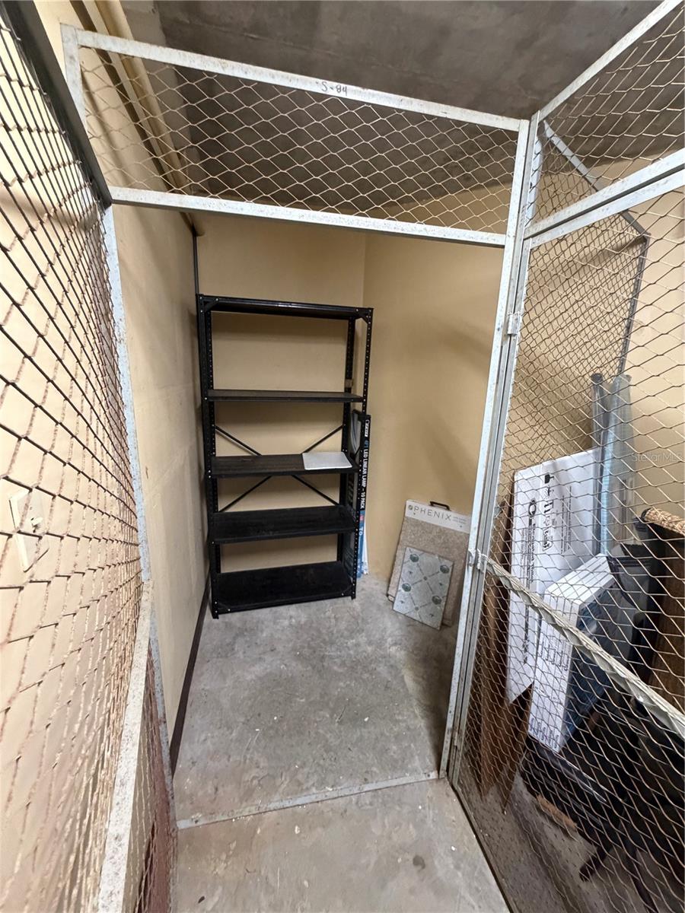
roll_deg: -1.7
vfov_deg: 102.1
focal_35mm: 14
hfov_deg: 85.7
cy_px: 456
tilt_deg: -11.1
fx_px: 369
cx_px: 342
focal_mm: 2.22
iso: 640
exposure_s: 1/60
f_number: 2.2
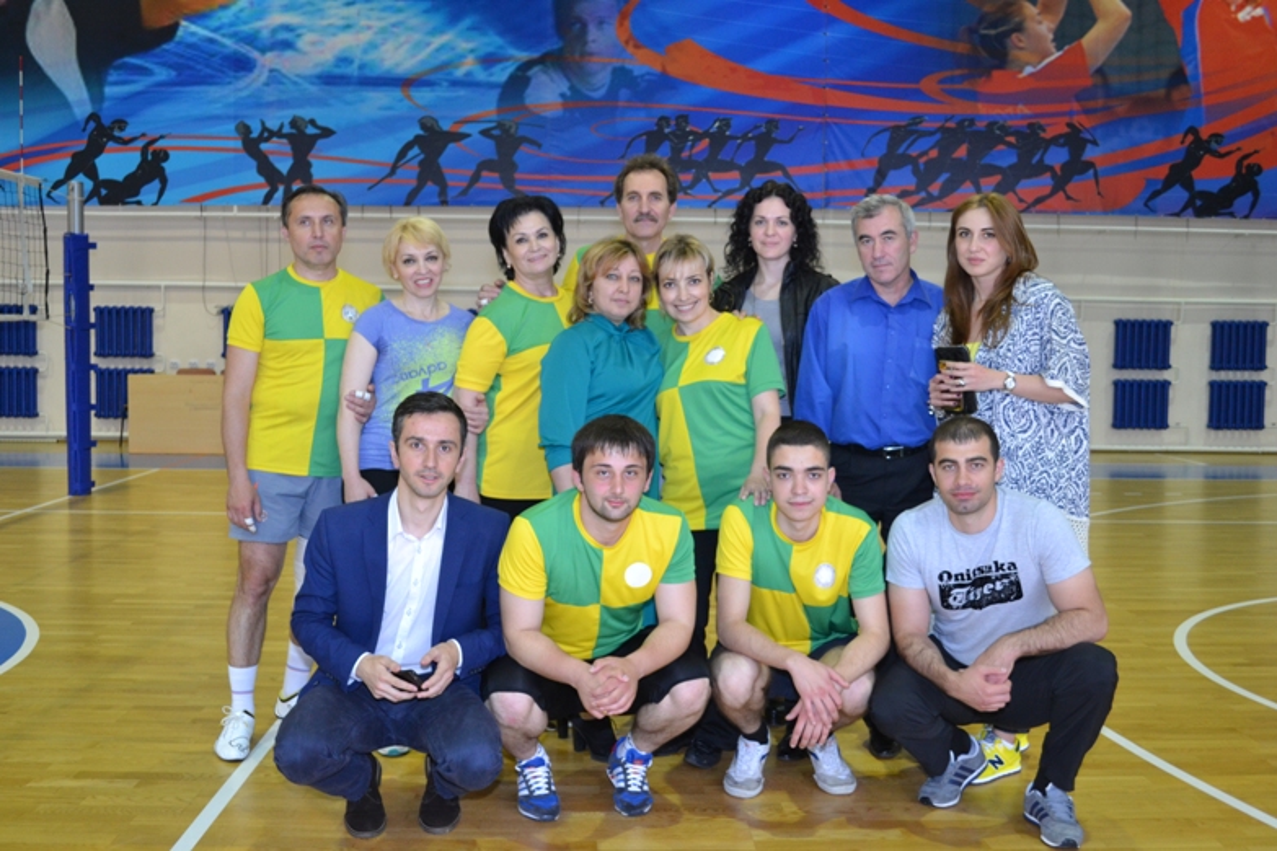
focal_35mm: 36
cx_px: 638
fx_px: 1277
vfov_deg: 36.9
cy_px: 426
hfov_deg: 53.1
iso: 1000
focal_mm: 24
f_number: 4
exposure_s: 1/60
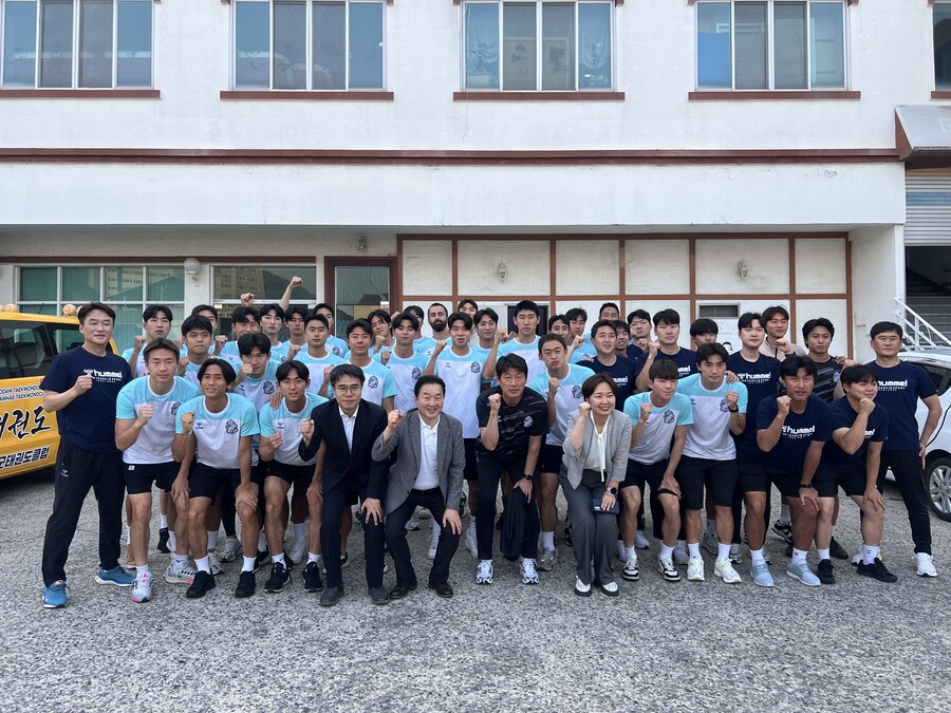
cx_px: 476
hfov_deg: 67.3
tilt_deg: +5.5
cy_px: 356
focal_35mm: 26
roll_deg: +0.6
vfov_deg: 53.1
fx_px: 714
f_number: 1.5
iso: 50
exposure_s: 1/361
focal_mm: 5.7
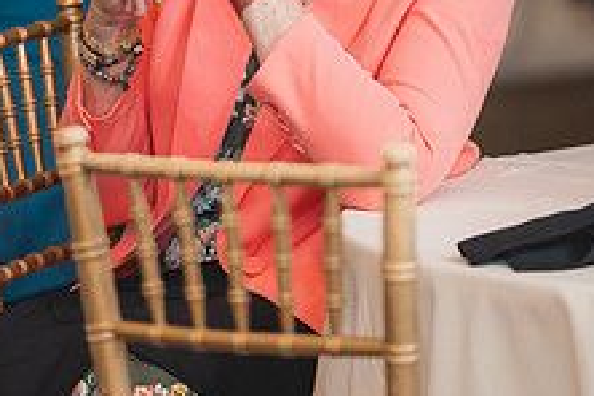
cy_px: -60
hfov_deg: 4.7
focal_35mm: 439
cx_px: 190
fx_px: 7243
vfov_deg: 3.1
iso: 1000
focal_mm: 168
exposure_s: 1/250
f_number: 2.8
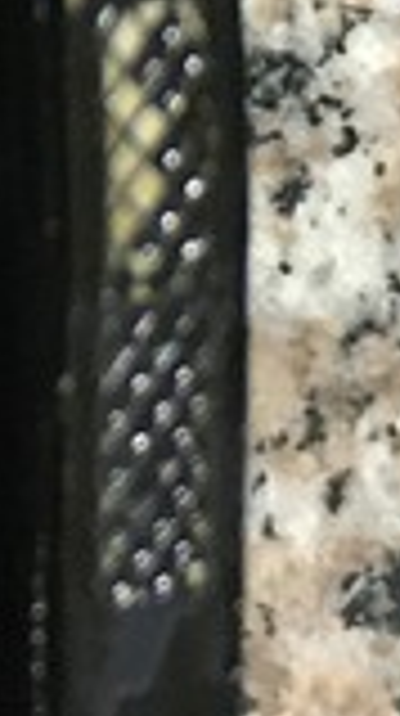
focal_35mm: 207
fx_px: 3918
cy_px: -369
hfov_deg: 5.7
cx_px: -369
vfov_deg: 10.1
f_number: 2.2
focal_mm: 4.15
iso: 160
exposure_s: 1/30
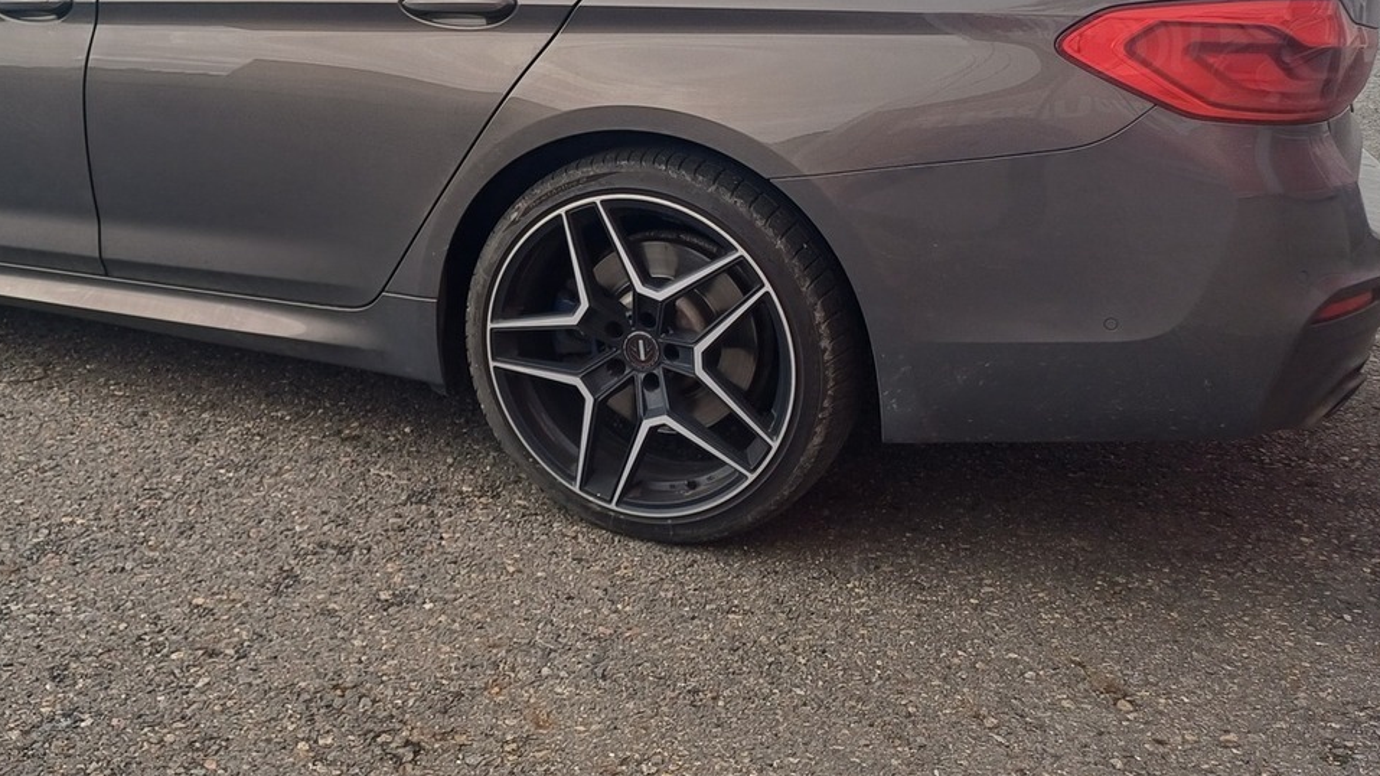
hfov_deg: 48.2
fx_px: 1500
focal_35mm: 41
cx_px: 408
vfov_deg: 28.1
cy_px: 107
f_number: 1.8
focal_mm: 4.65
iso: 50
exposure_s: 1/167
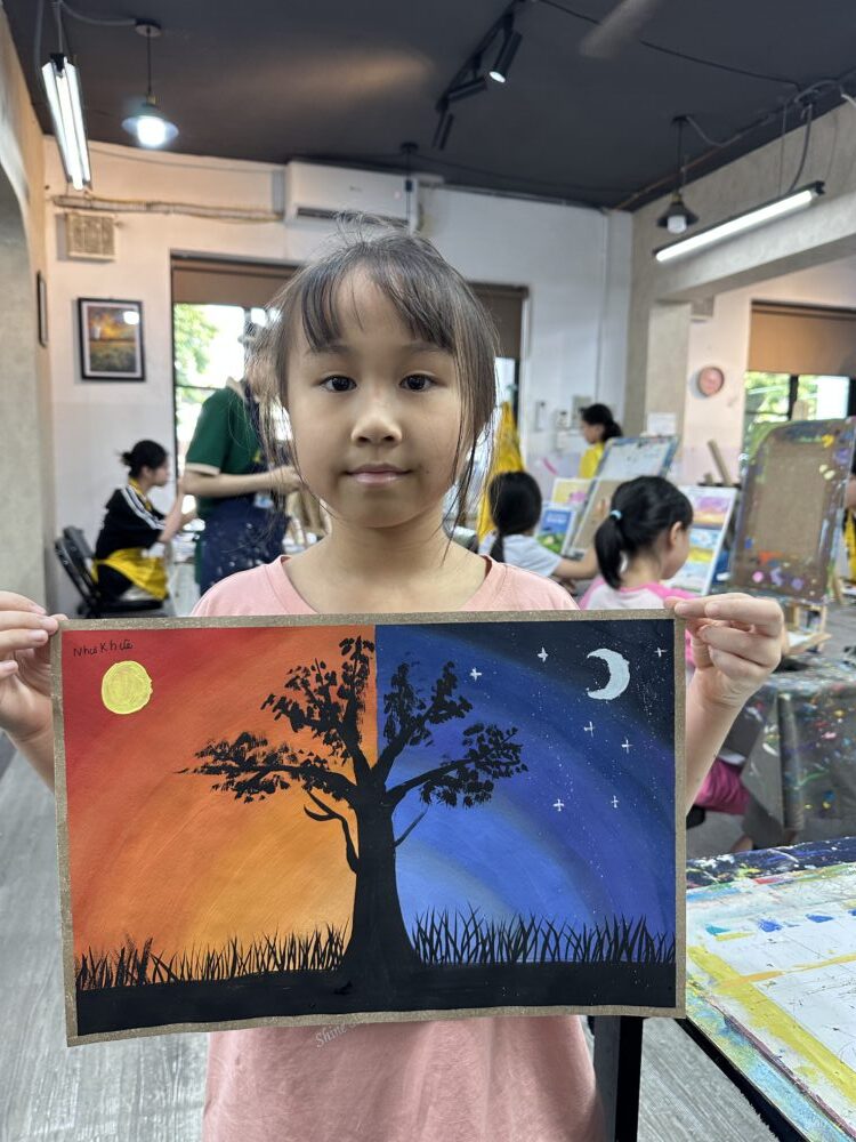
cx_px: 428
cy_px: 571
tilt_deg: -6.1
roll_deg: -1.2
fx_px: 791
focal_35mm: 24
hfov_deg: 56.8
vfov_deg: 71.6
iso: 200
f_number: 1.78
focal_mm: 6.86
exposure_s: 1/101
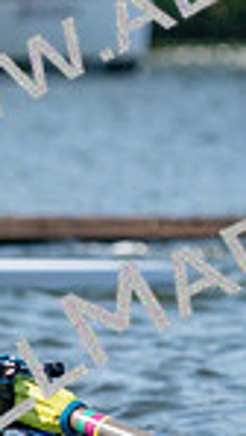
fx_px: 9435
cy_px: 238
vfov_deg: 2.6
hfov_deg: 1.5
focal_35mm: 815
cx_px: -378
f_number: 5.6
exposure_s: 1/1600
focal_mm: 200
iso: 400
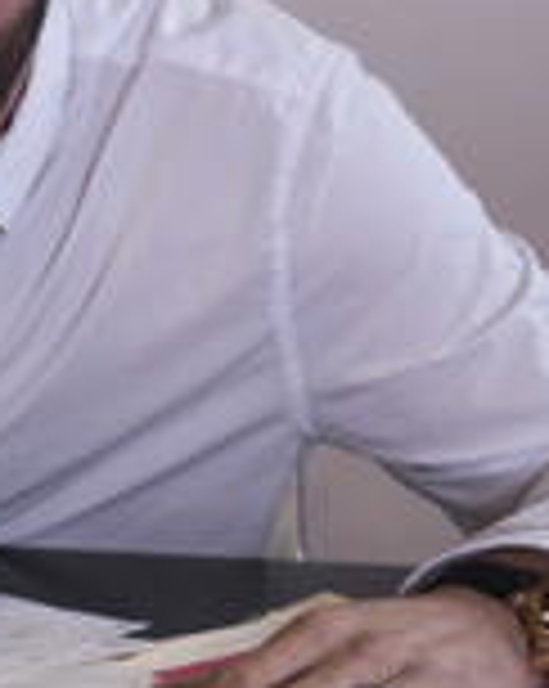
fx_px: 3114
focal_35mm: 153
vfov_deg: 12.6
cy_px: 126
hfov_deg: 9.6
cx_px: -425
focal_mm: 52
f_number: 4.5
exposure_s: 1/125
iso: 1000
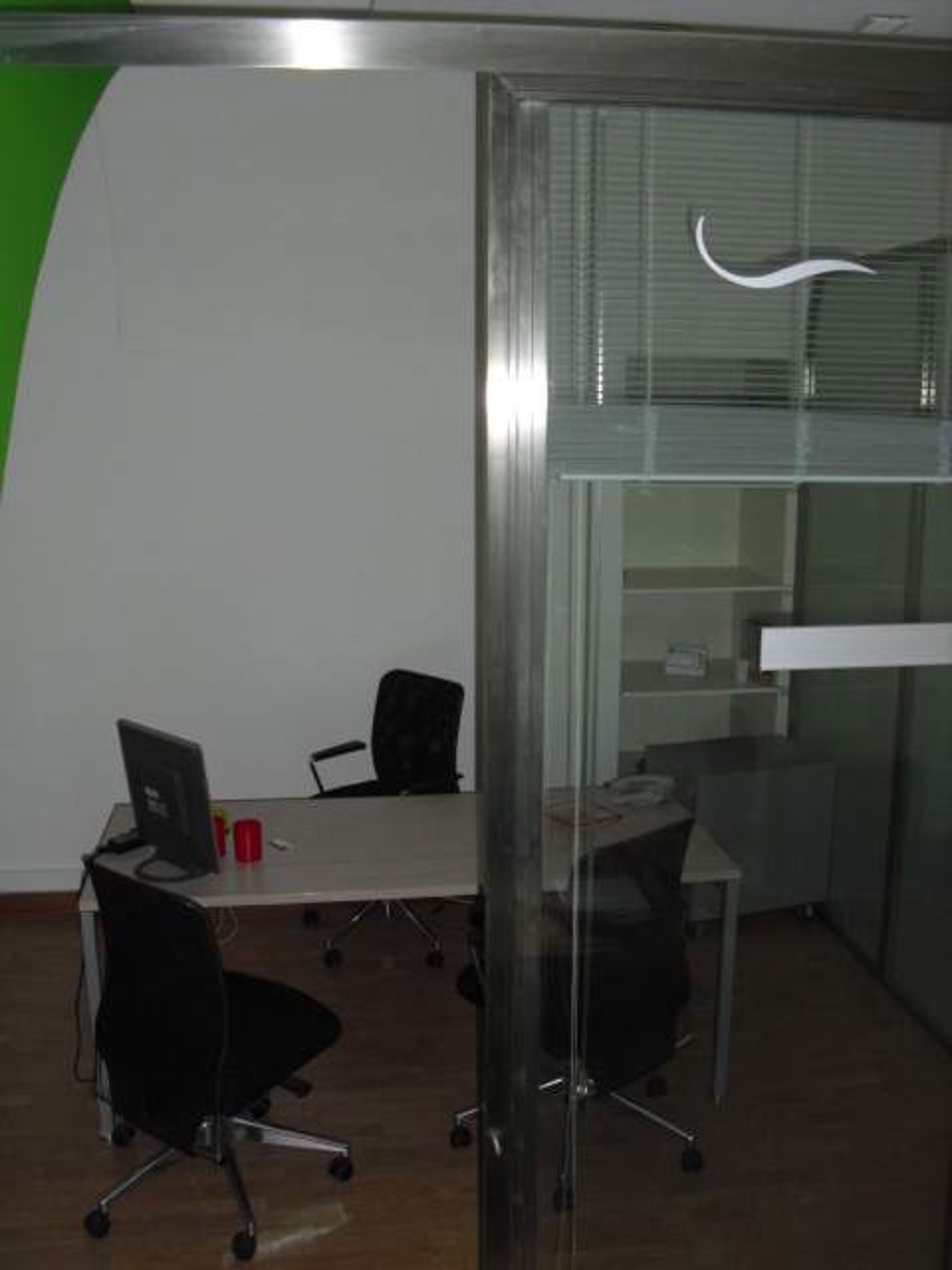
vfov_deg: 51.4
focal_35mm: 36
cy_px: 635
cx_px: 476
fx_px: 1320
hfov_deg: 39.7
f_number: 3.1
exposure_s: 1/60
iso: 200
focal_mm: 6.3
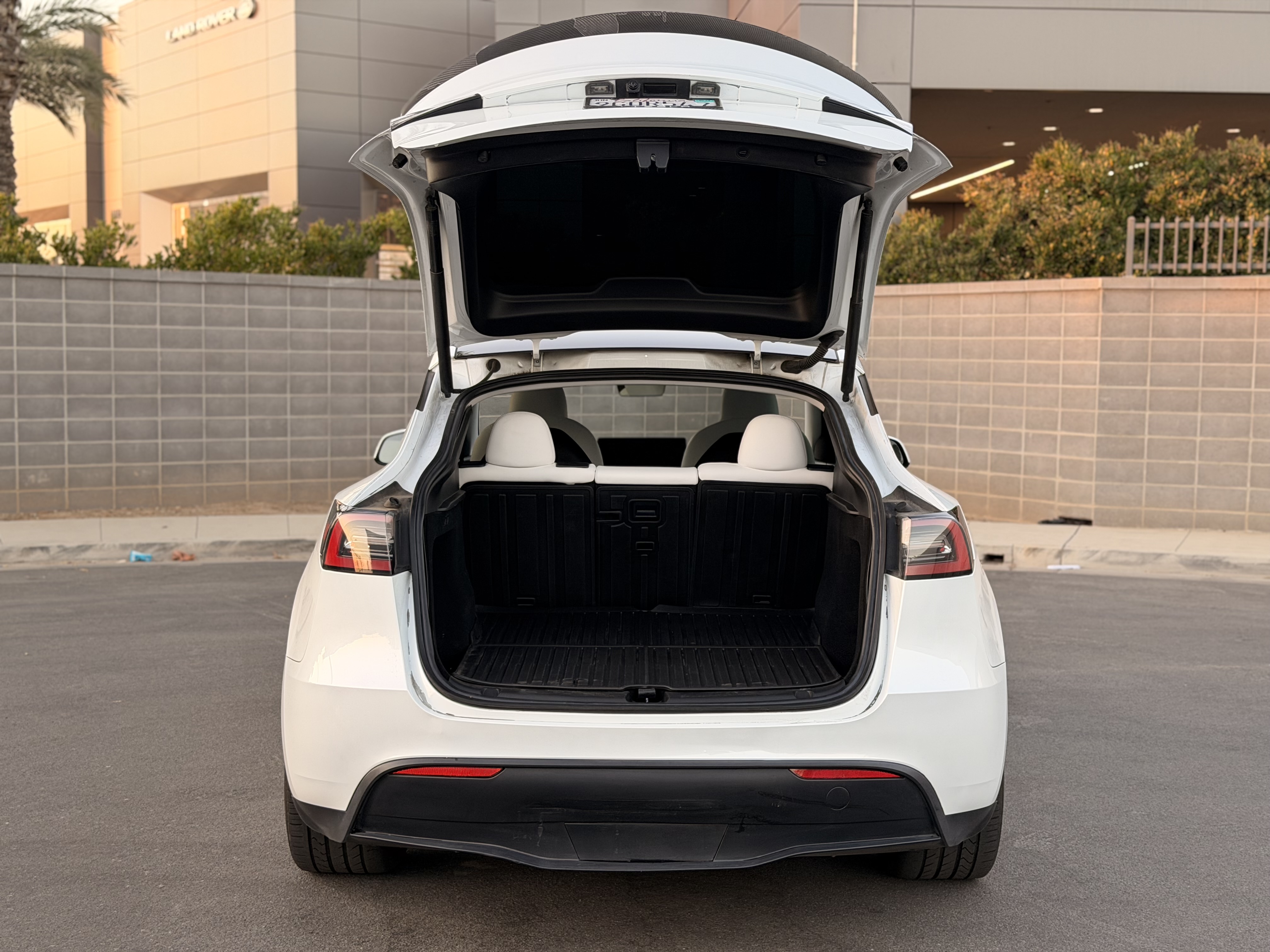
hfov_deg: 39.7
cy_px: 476
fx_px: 1761
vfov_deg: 30.3
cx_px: 635
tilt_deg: -4.5
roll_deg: -0.9
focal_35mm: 48
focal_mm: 6.76
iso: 80
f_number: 1.78
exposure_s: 1/121
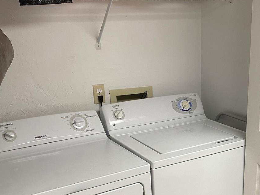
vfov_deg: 29.1
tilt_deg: -19.9
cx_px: 203
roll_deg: +1.0
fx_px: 368
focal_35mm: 49
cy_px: 152
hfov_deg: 37.7
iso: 80
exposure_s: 1/60
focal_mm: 4.25
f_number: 1.8
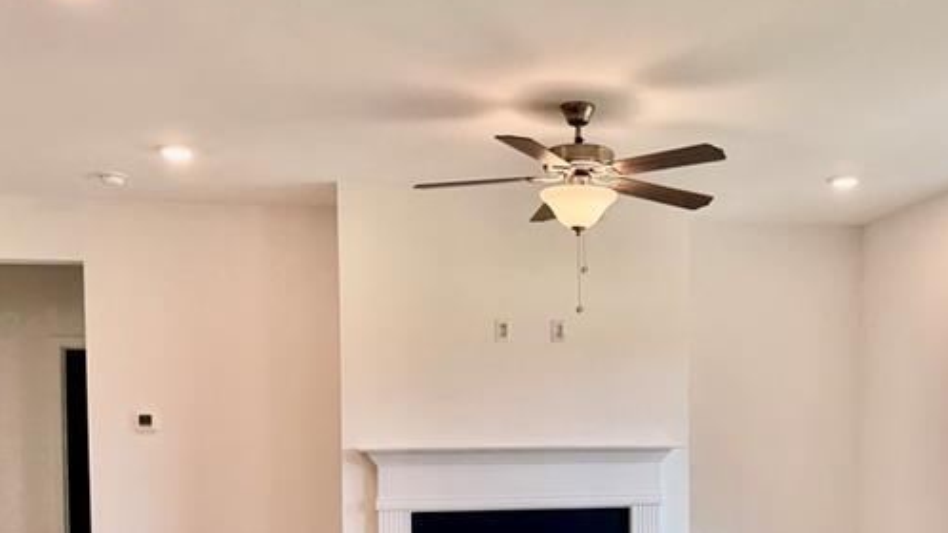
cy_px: 457
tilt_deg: -2.0
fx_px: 1056
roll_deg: +0.4
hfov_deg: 48.0
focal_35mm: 42
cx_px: 575
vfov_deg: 27.5
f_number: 1.78
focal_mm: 6.76
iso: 80
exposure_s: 1/214
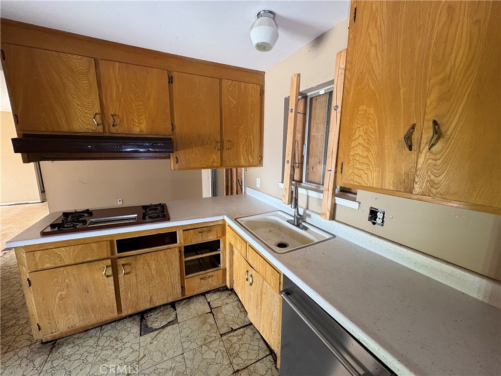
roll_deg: -0.4
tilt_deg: -11.0
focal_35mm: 14
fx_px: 203
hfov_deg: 102.1
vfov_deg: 85.7
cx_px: 250
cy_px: 188
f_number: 2.2
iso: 250
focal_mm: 2.22
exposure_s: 1/97
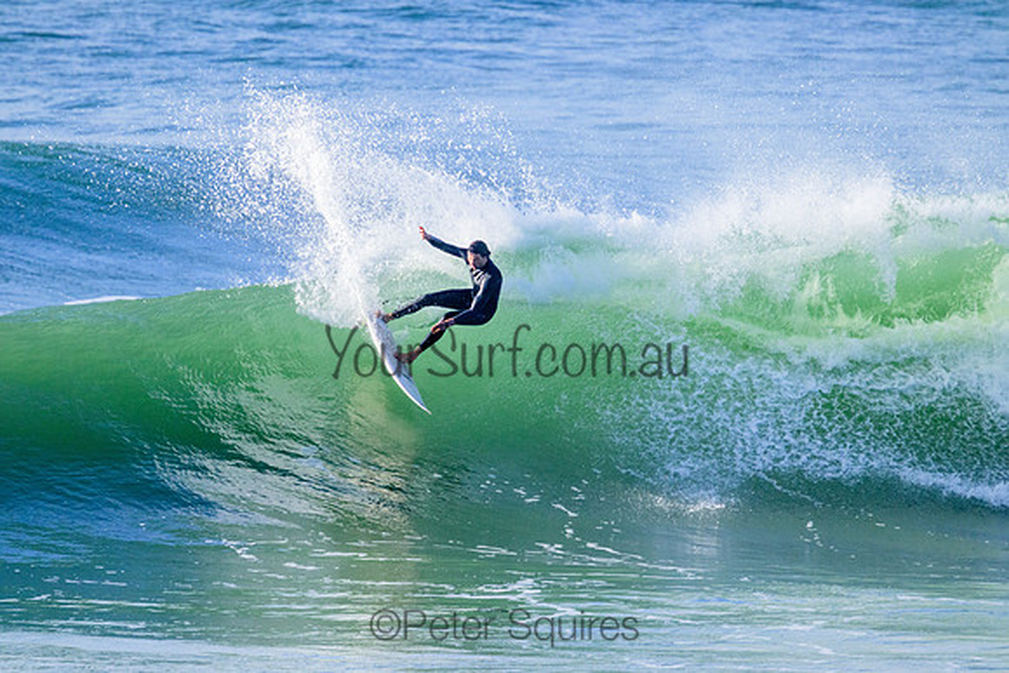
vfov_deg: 1.7
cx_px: 504
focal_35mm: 800
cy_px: 336
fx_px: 22426
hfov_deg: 2.6
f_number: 11
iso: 2500
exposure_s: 1/2000
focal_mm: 800
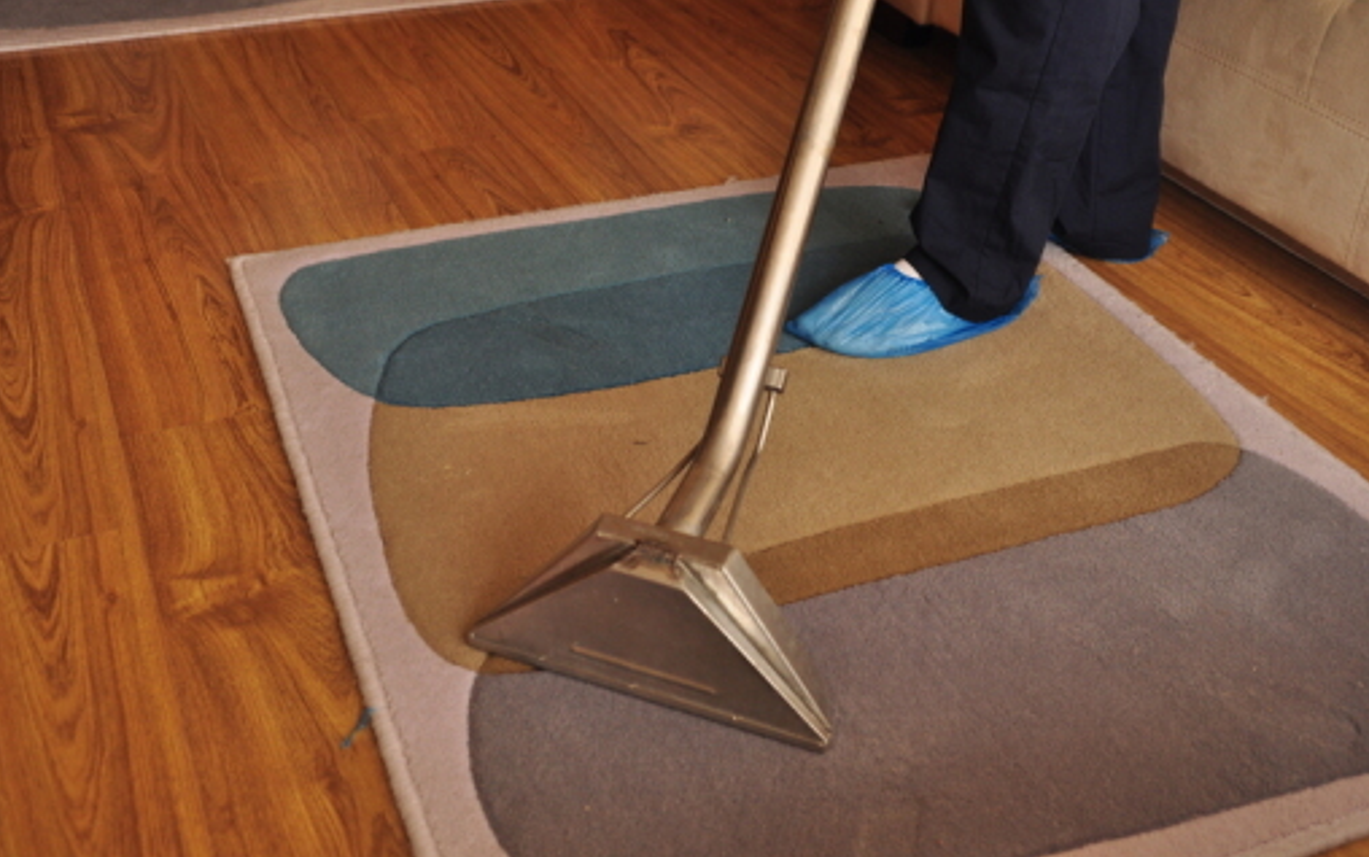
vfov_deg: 32.0
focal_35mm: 40
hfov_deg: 49.3
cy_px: 404
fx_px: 1493
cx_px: 684
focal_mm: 26
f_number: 4
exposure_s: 1/100
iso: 400
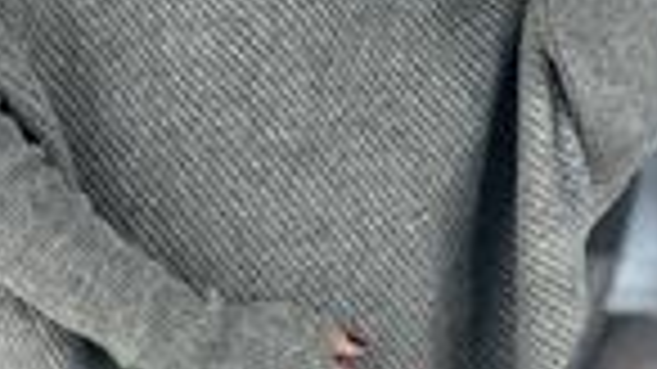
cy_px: 72
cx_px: 346
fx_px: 3152
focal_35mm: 181
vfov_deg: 6.7
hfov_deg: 11.9
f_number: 1.78
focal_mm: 6.86
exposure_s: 1/199
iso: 80
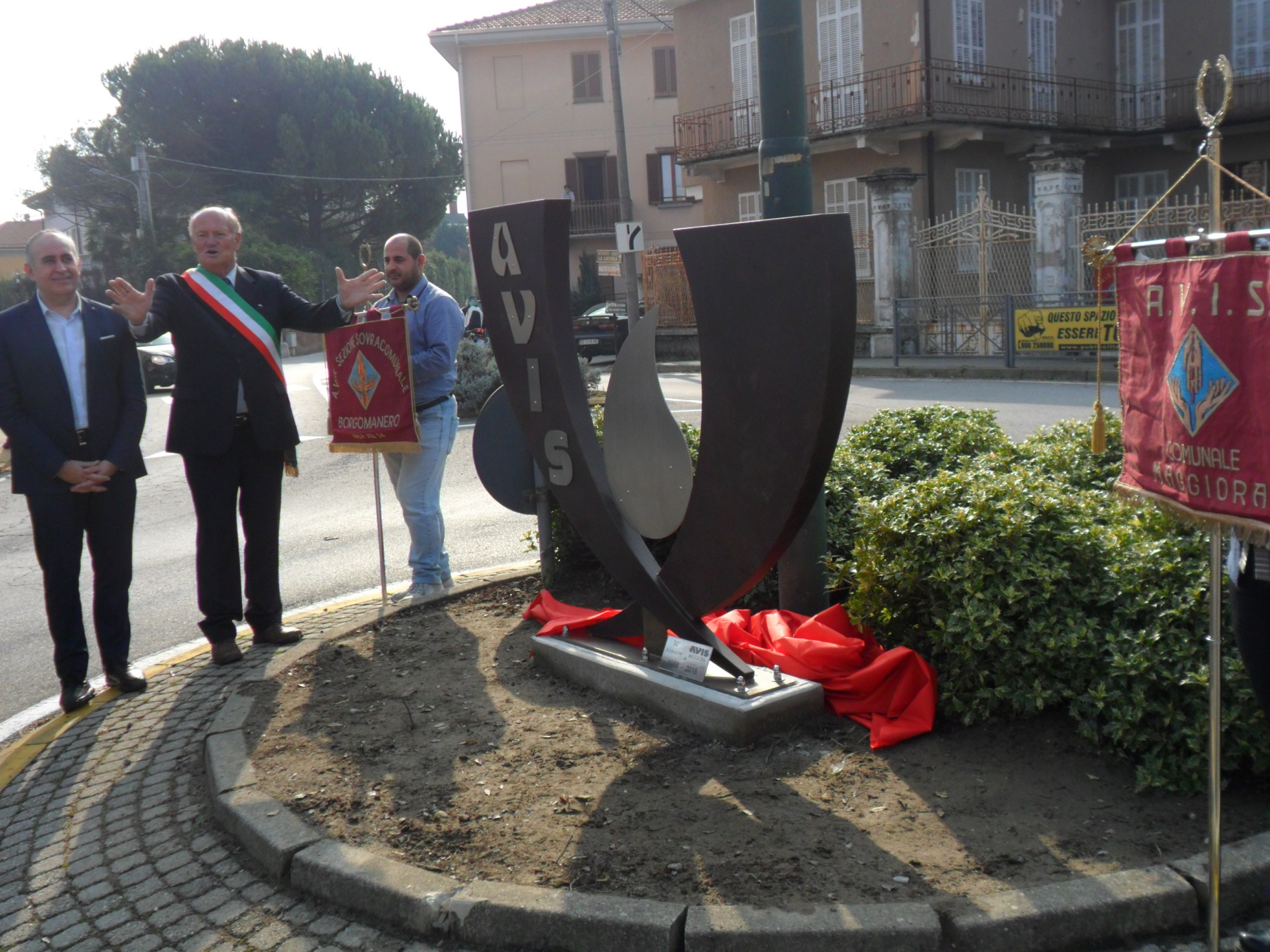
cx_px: 635
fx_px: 1357
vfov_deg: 38.7
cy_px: 476
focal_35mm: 37
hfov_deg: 50.1
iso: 80
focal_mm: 6.6
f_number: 4
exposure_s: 1/500
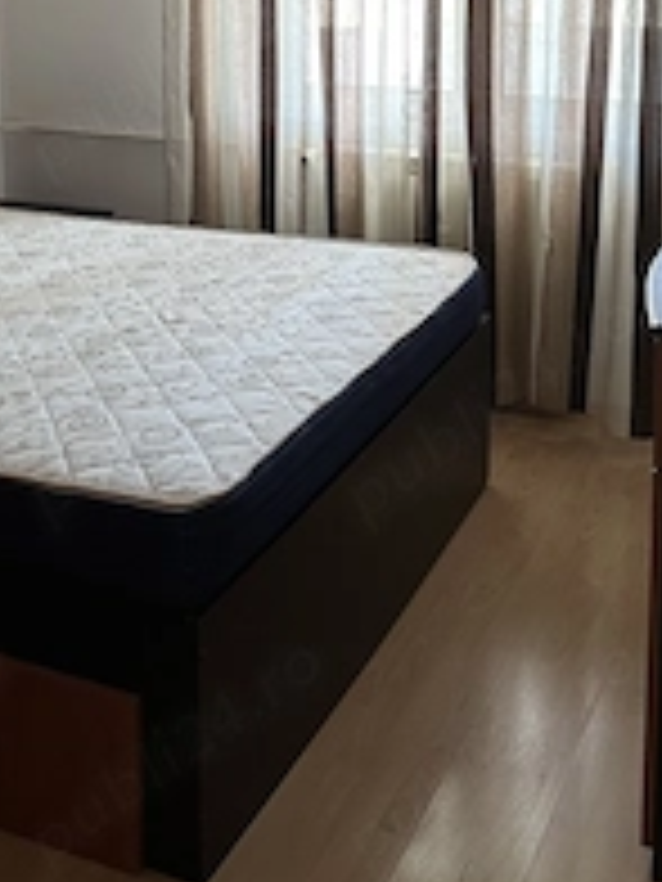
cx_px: 333
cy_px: 140
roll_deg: +0.1
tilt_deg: -8.6
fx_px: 1249
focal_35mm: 49
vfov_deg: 37.1
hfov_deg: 29.7
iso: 250
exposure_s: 1/50
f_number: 1.78
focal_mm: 6.86
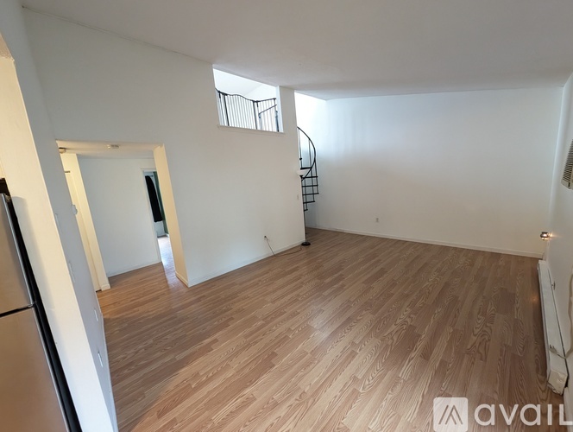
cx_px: 286
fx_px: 199
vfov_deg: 94.6
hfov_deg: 110.5
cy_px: 216
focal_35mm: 12
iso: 1348
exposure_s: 1/60
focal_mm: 2.23
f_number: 1.95
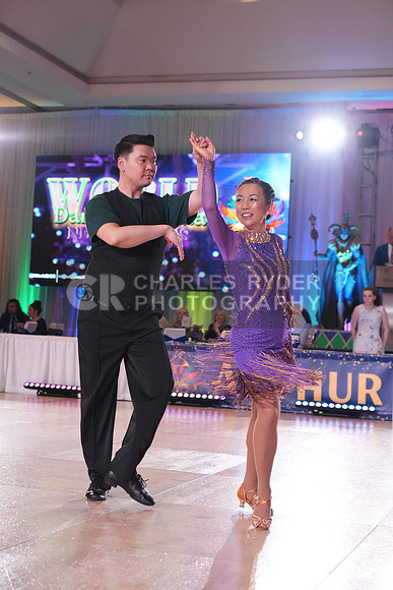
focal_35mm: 61
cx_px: 196
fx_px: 998
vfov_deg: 32.9
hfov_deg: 22.3
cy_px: 295
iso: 3200
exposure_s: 1/500
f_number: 4
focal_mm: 61
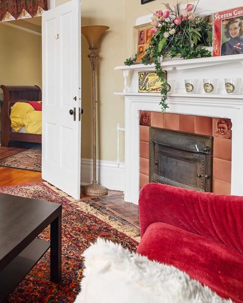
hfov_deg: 37.7
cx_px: -10
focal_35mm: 34
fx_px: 306
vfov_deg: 51.1
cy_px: 84
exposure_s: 1/20
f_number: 8
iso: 400
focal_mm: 15
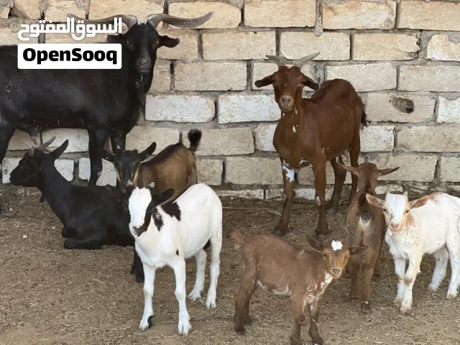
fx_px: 1023
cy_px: 172
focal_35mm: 77
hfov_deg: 25.3
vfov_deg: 19.1
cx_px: 230
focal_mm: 9
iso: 80
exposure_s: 1/121
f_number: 2.8
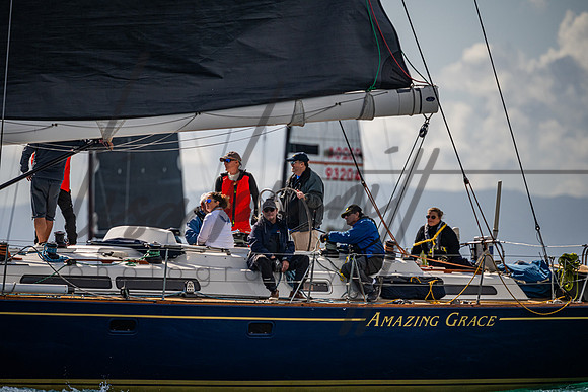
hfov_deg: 4.9
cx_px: 284
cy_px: 196
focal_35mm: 424
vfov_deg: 3.2
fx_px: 6931
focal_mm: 400
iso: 400
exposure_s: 1/5000
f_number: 5.6
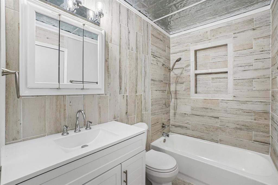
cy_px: 92
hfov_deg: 100.4
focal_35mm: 15
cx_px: 139
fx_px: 116
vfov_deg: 77.3
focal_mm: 10
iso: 400
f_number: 8
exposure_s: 1/15
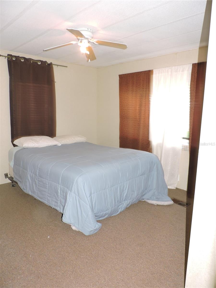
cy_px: 144
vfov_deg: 71.6
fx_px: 200
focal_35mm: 24
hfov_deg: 56.8
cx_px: 108
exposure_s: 1/30
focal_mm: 4.3
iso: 200
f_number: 3
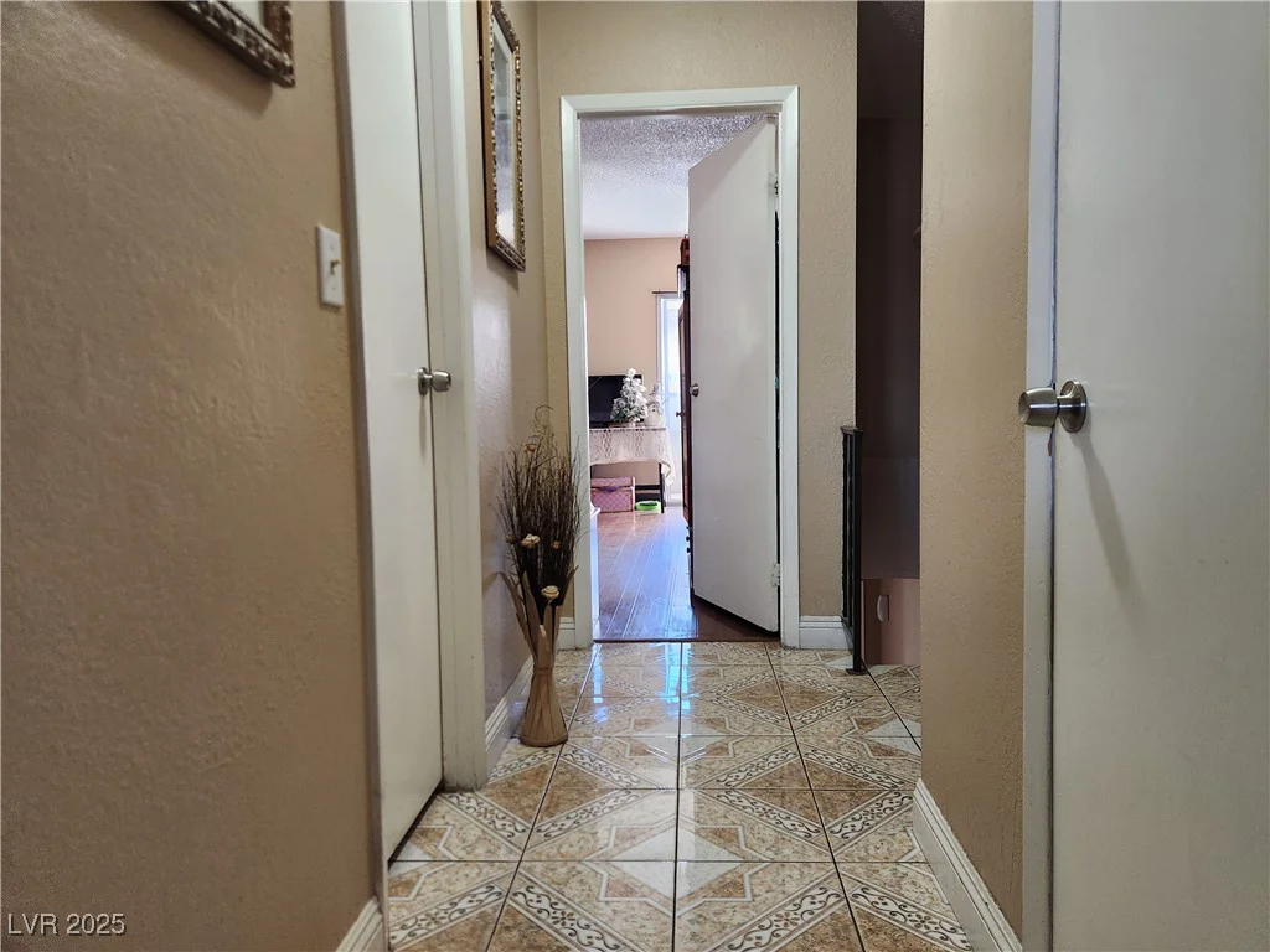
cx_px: 635
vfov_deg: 58.9
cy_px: 476
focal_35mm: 23
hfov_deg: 73.9
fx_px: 844
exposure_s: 1/120
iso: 500
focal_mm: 5.4
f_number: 1.8
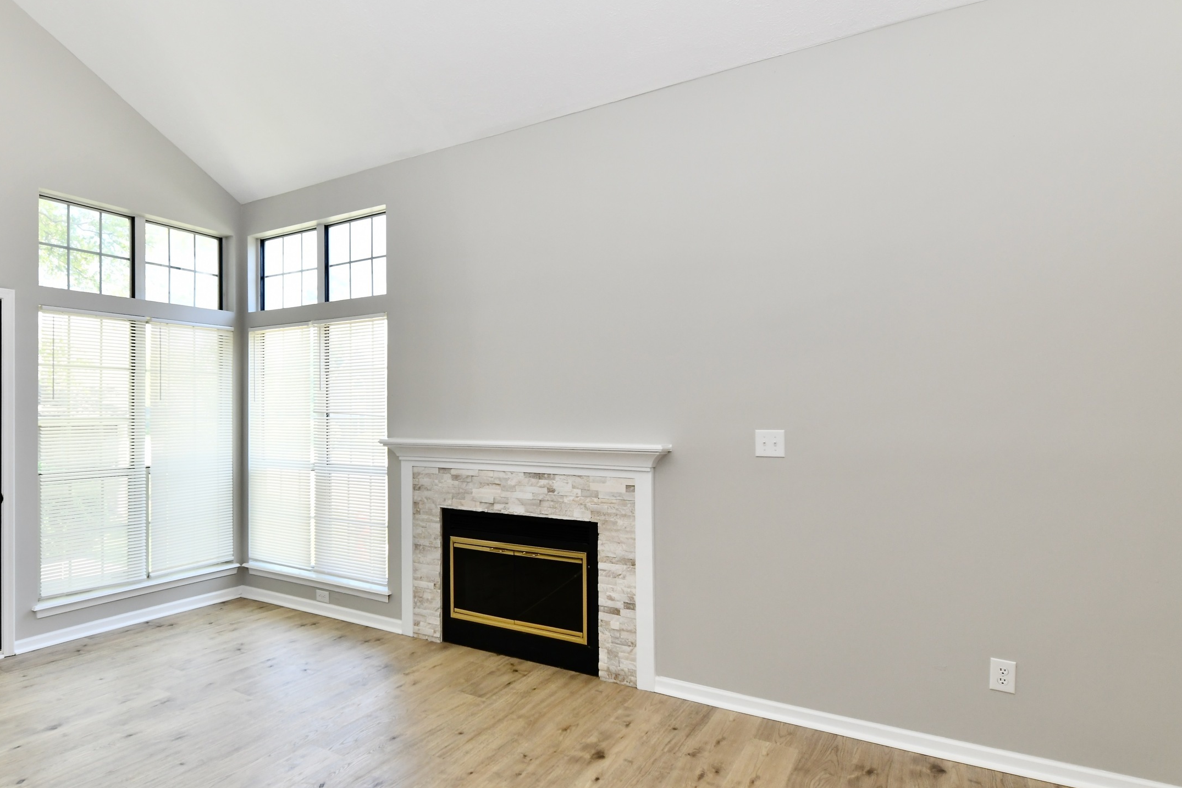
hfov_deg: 82.4
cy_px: 428
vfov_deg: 61.8
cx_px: 446
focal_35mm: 20
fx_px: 657
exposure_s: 1/100
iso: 640
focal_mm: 14
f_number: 6.3
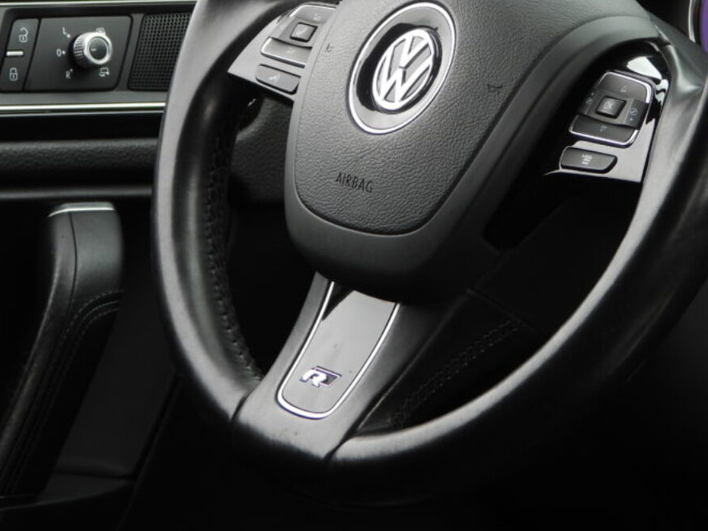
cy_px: 72
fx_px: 3375
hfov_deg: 12.0
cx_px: 478
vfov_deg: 9.0
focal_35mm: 165
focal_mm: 16.3
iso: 100
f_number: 3.5
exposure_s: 1/160
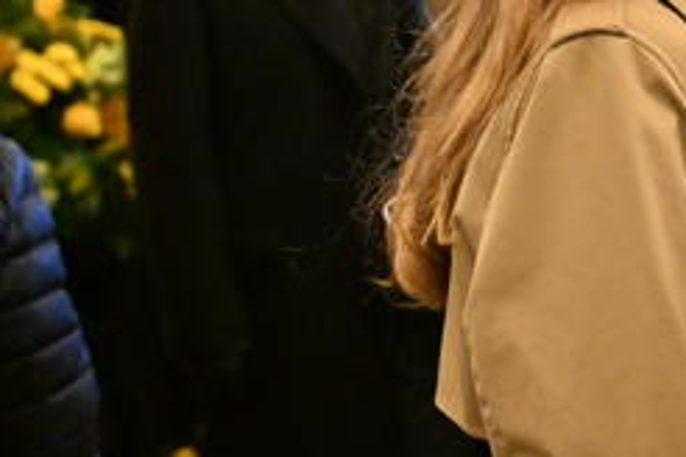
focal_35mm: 98
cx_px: 772
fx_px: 1867
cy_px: 84
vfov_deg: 13.9
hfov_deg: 19.8
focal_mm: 35
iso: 10000
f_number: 2.8
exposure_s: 1/200
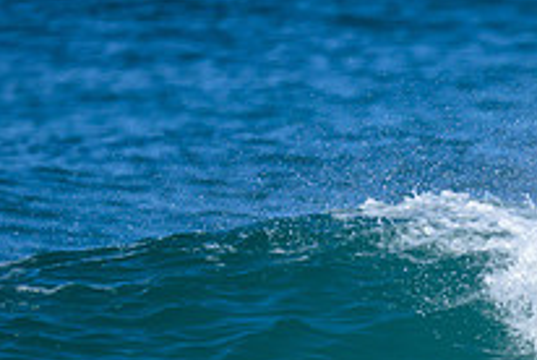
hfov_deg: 0.8
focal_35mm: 2498
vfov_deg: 0.6
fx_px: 37315
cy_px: 418
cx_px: 625
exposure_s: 1/2000
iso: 320
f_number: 6.3
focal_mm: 800
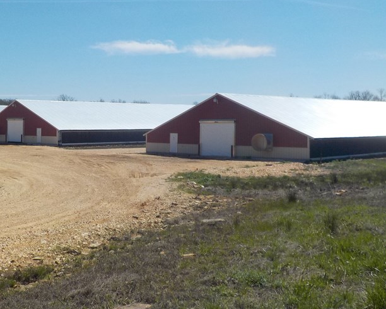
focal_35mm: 49
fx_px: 560
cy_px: 128
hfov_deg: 37.2
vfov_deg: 30.8
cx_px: 101
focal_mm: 4.1
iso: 125
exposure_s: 1/500
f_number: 6.6
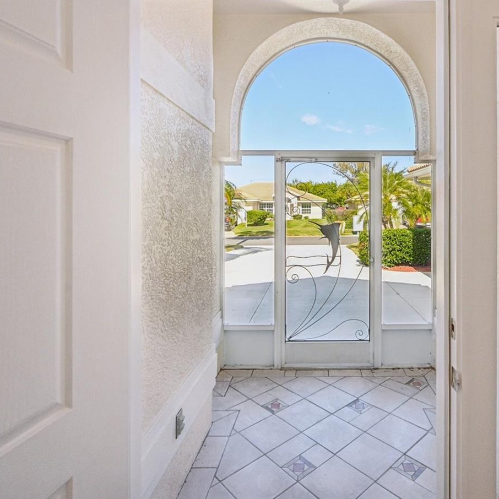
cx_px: 322
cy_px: 208
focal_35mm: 21
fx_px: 342
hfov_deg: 70.6
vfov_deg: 71.6
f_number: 8
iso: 400
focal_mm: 14
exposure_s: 1/320
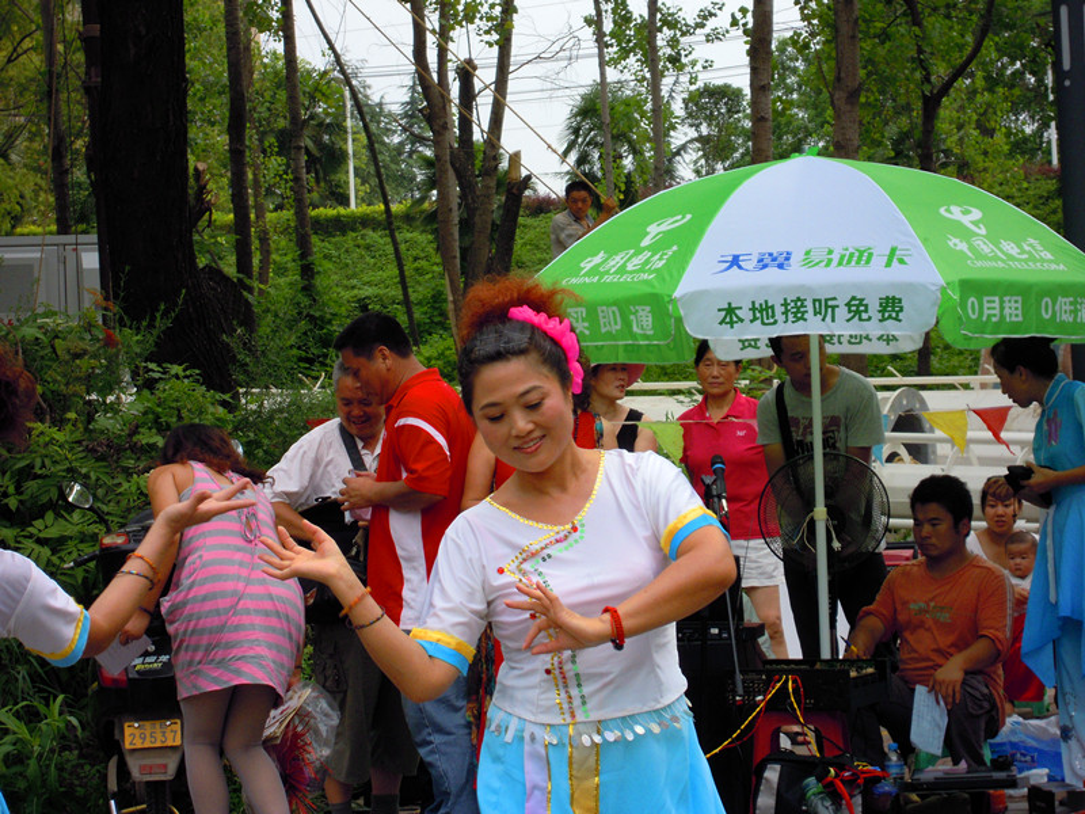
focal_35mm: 140
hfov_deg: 14.1
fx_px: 4388
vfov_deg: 10.6
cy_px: 407
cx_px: 542
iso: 140
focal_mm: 25
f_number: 6.6
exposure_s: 1/200
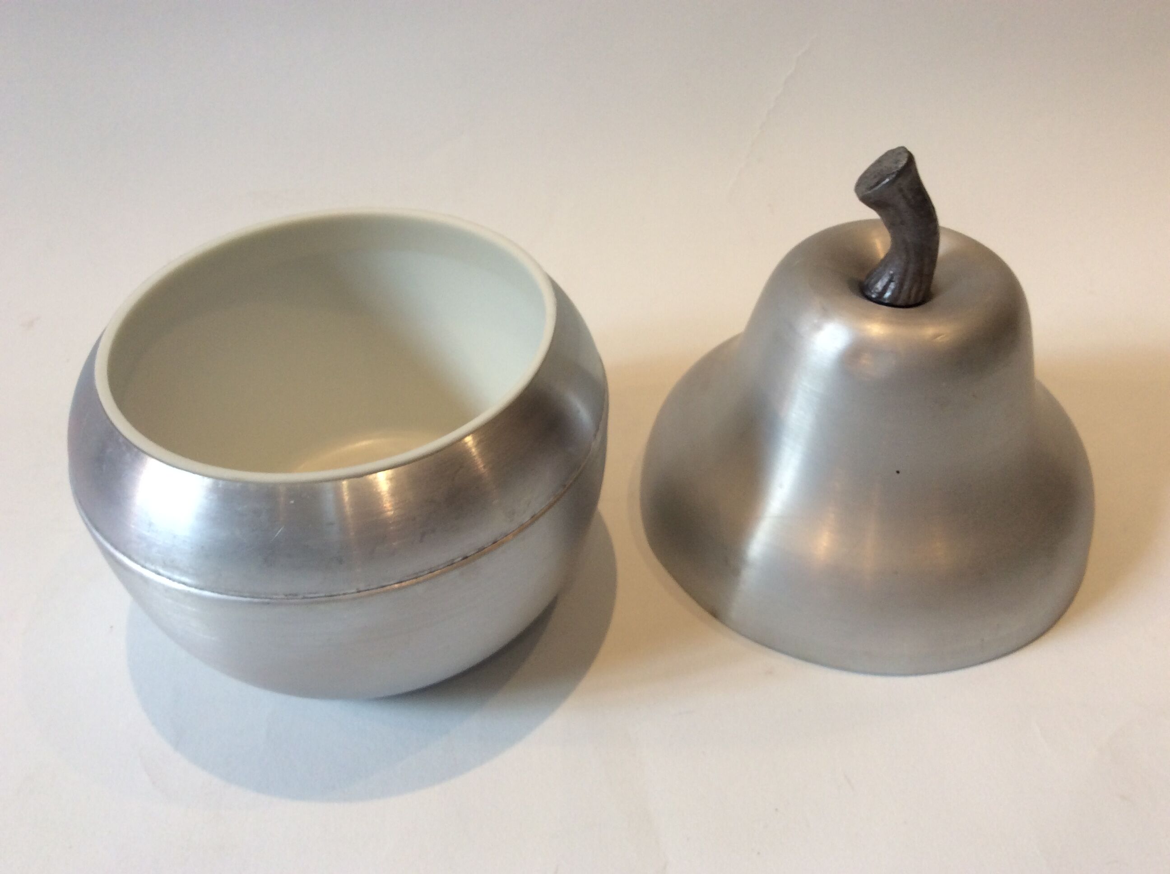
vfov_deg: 44.1
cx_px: 585
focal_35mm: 32
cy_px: 437
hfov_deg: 56.9
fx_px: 1080
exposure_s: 1/25
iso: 50
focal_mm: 3.3
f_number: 2.4
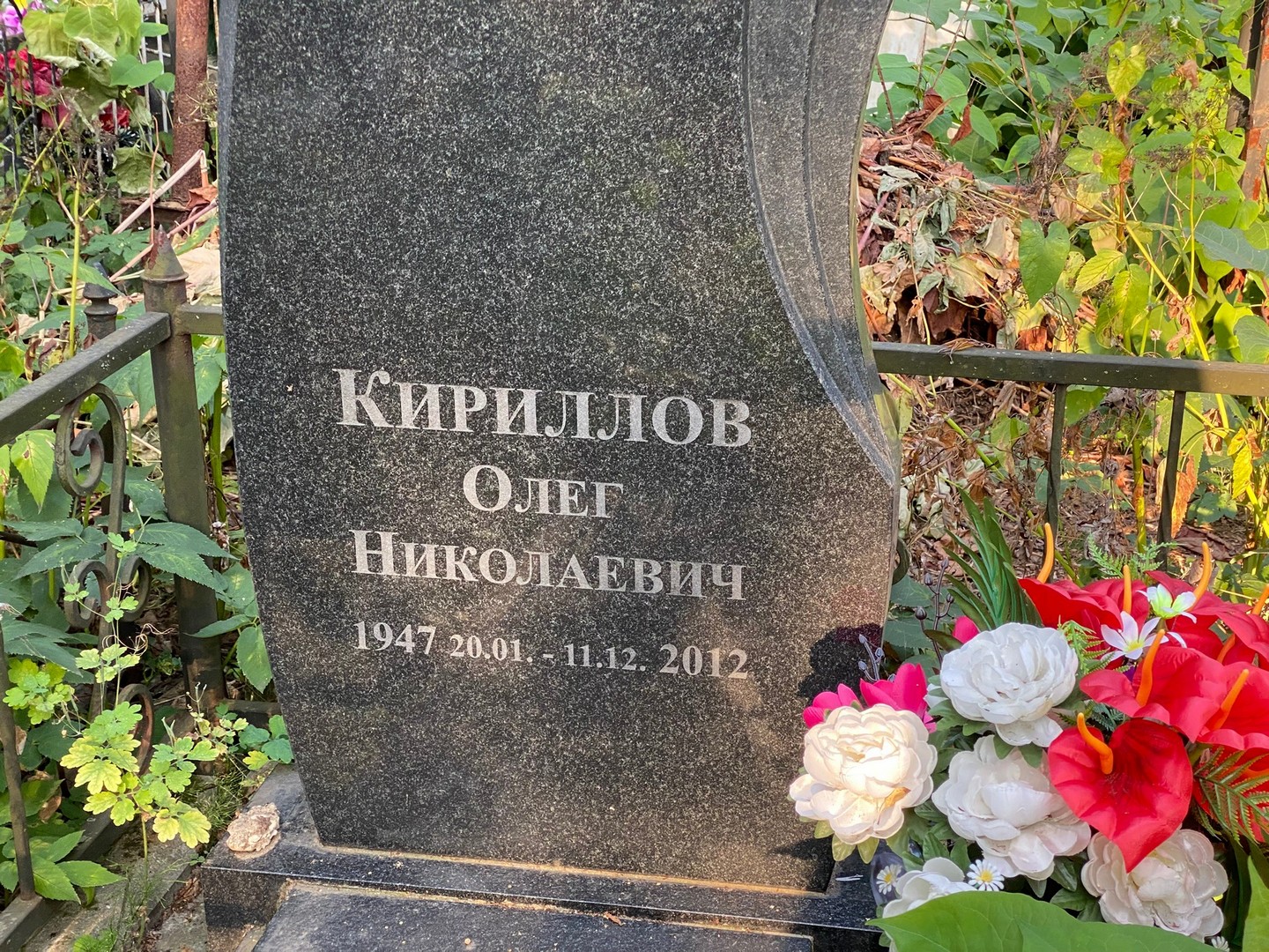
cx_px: 634
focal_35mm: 52
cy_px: 476
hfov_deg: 36.8
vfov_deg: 28.0
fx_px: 1906
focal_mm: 6
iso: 80
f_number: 2
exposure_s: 1/122
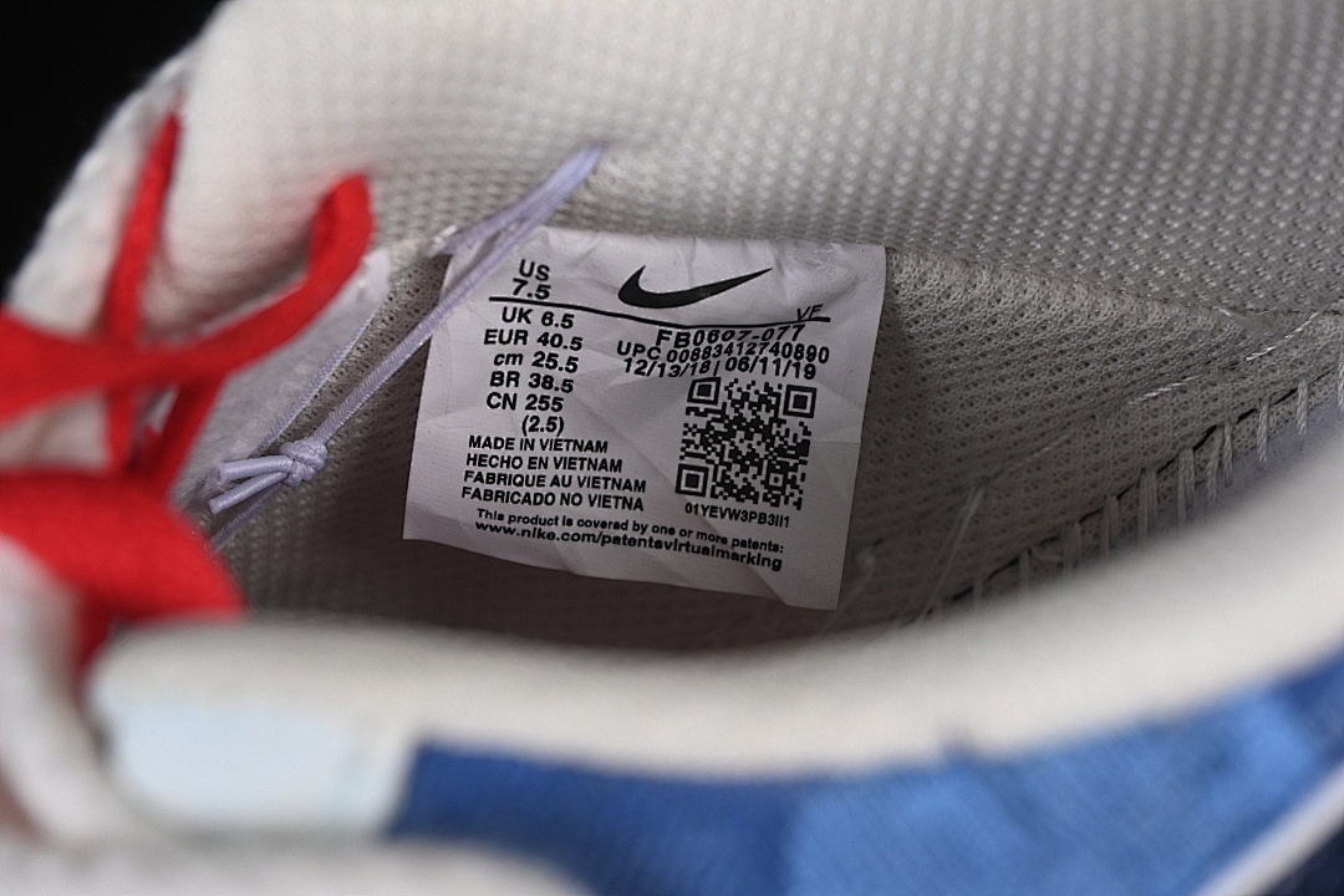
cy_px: 448
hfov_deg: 27.0
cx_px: 672
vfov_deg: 18.2
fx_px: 2800
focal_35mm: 75
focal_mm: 50
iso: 160
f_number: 7.1
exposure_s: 1/60
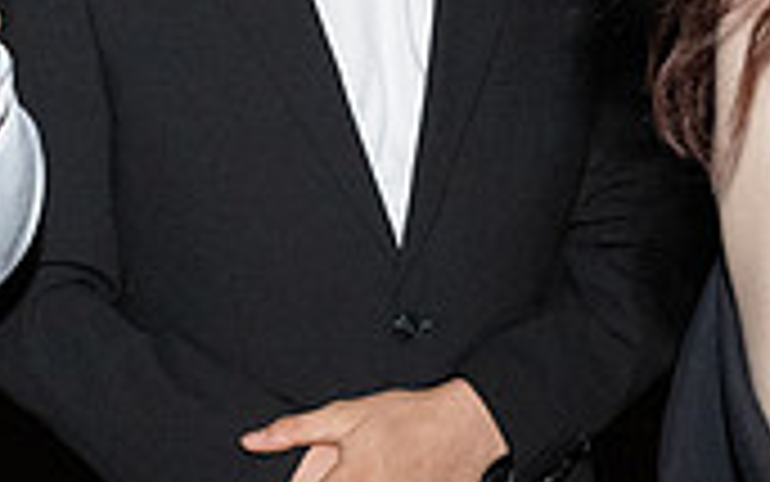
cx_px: -224
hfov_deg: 15.6
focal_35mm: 127
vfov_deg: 10.3
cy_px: 152
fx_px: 2666
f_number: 5.6
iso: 6400
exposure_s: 1/125
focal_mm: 29
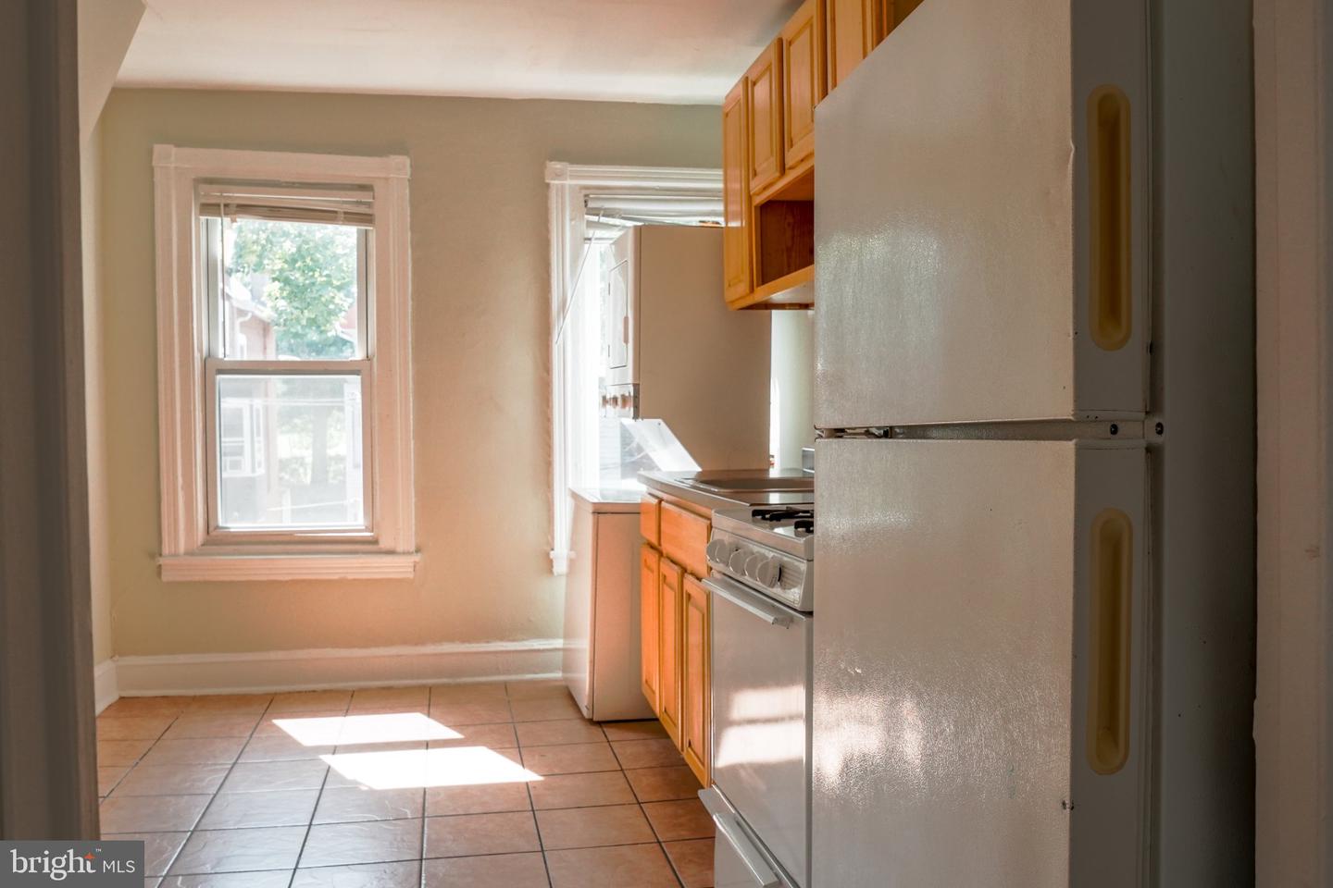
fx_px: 1111
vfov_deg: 43.6
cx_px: 666
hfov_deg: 61.9
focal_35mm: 30
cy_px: 444
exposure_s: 1/400
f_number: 6.3
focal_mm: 20
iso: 640
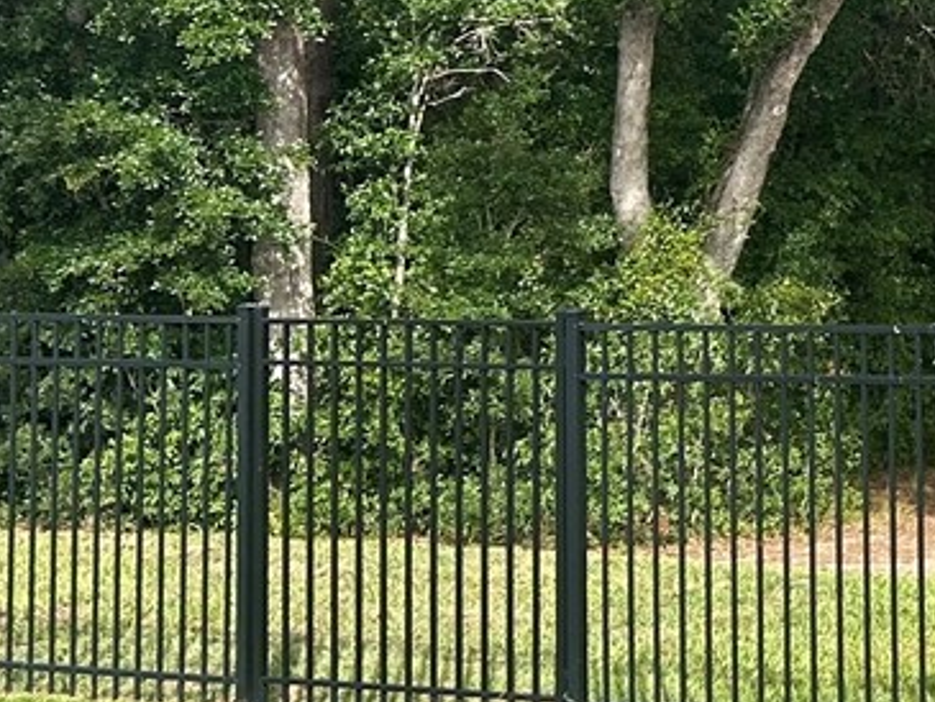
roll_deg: +1.1
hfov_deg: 15.4
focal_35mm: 114
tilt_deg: +1.0
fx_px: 3080
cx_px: 1570
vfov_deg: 12.8
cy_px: -82
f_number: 1.5
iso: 50
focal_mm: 5.7
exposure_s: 1/1412
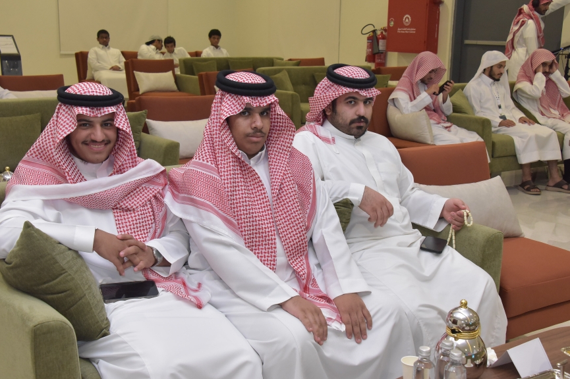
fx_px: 823
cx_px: 296
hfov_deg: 38.2
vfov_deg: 26.0
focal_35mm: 52
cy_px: 178
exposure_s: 1/60
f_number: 9
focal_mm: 45
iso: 4000
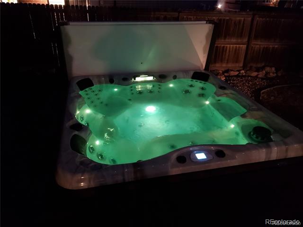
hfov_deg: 67.3
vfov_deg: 53.1
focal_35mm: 26
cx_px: 152
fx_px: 228
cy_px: 114
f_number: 1.5
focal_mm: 4.3
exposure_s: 1/10
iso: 640
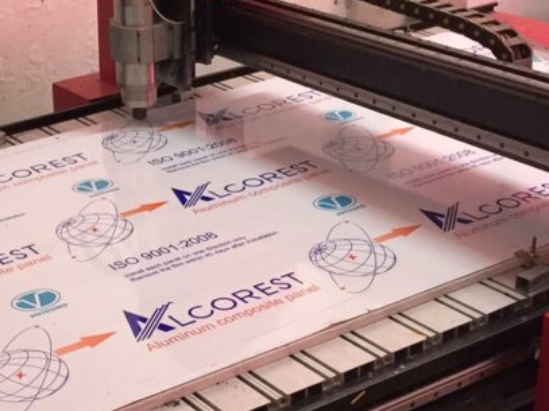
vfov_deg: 20.2
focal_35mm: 73
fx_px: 1157
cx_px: 18
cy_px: 190
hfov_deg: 25.5
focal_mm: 4.15
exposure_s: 1/10
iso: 125
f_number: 2.2
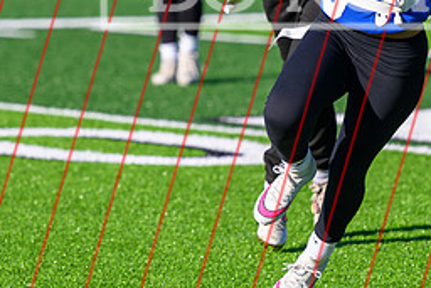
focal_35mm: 393
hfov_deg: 5.2
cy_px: 54
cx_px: 306
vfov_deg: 3.5
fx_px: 4708
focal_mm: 140
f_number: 2.8
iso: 80
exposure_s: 1/1000
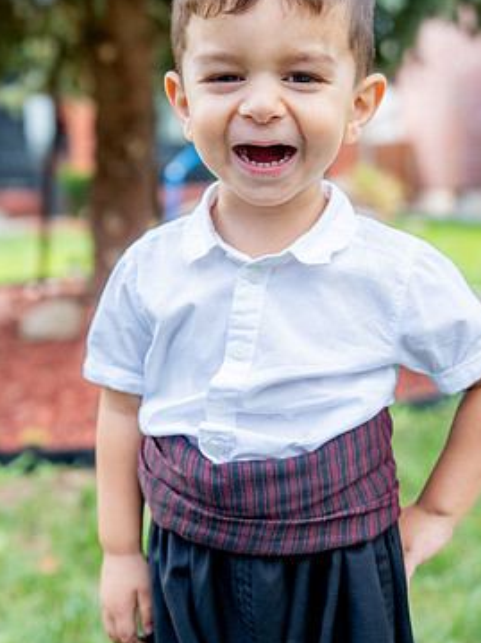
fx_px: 983
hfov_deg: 27.5
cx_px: 234
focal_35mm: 53
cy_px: 308
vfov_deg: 36.2
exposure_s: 1/1000
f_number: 2.8
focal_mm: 44
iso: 320
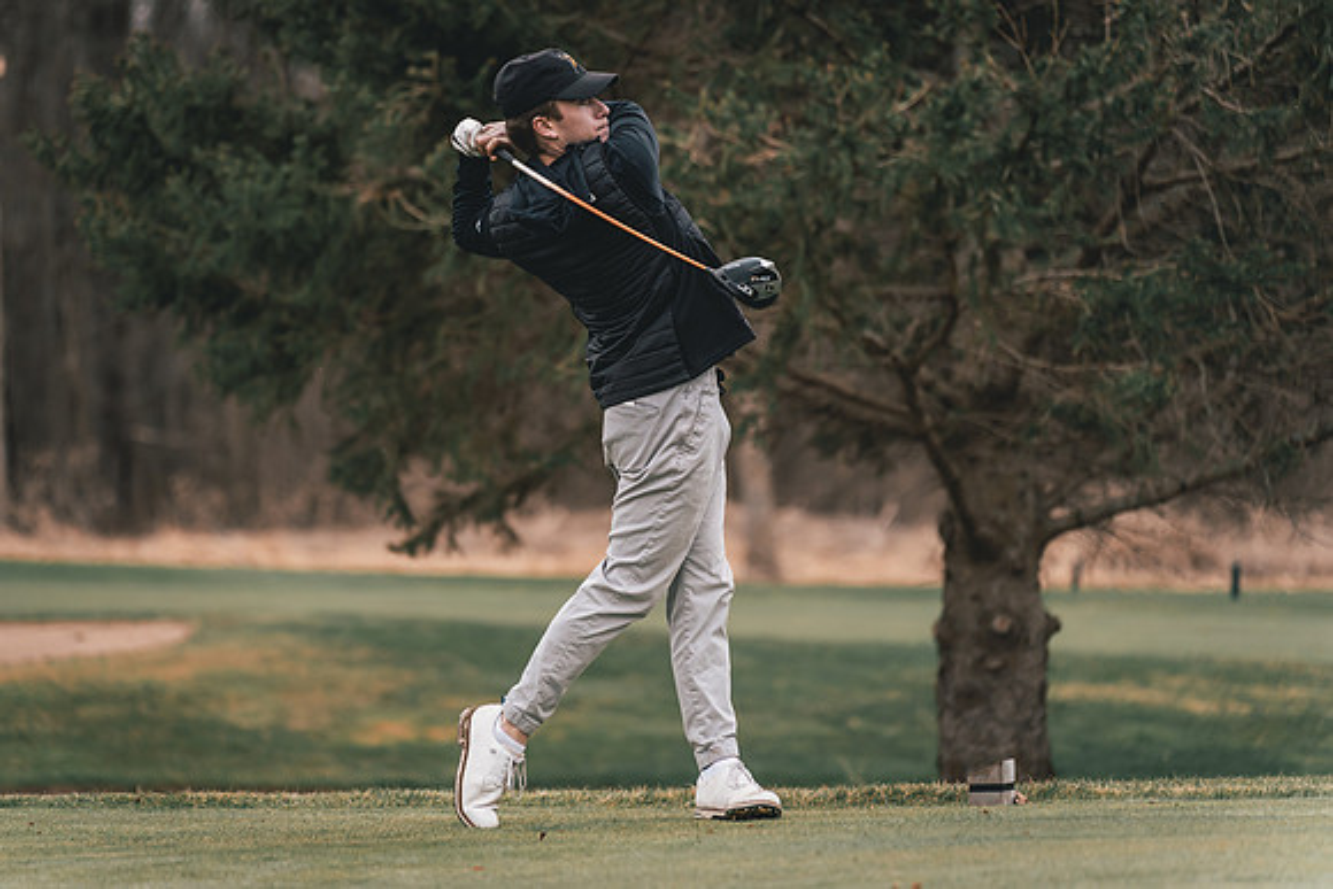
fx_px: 6243
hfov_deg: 12.2
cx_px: 595
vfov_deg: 8.1
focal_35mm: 169
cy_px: 435
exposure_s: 1/3200
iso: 640
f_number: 2.8
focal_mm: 150
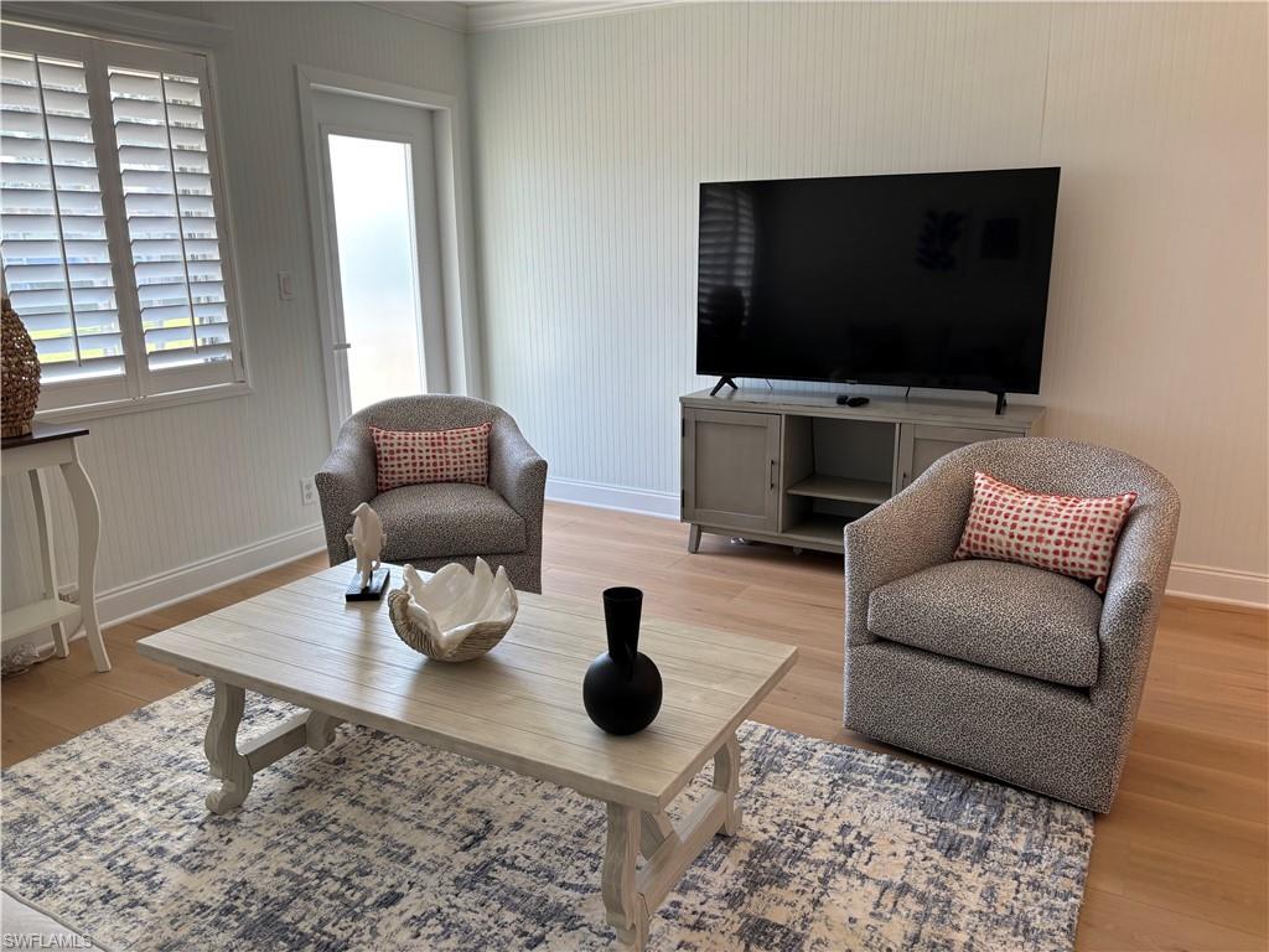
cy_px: 476
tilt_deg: -12.6
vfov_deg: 53.1
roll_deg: +1.2
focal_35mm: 26
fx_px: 953
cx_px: 634
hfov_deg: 67.3
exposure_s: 1/120
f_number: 1.6
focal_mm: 5.96
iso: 64
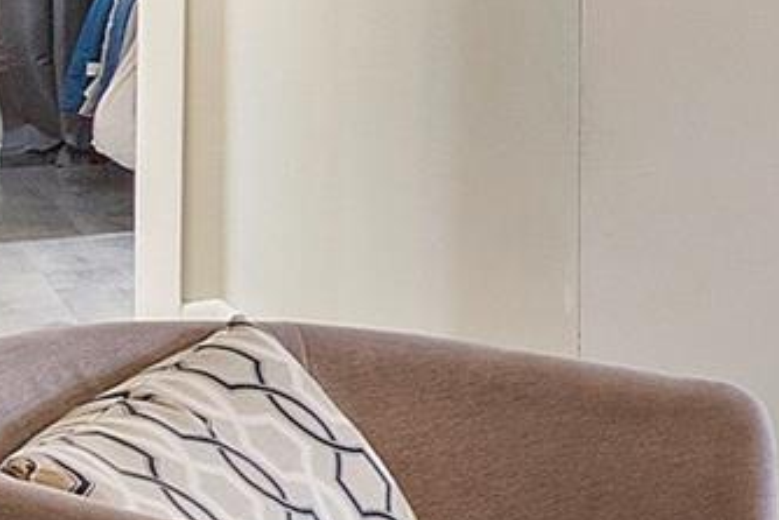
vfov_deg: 14.3
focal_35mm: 92
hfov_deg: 12.3
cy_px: -134
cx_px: 2204
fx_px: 1992
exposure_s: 1/2
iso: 160
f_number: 11
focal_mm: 10
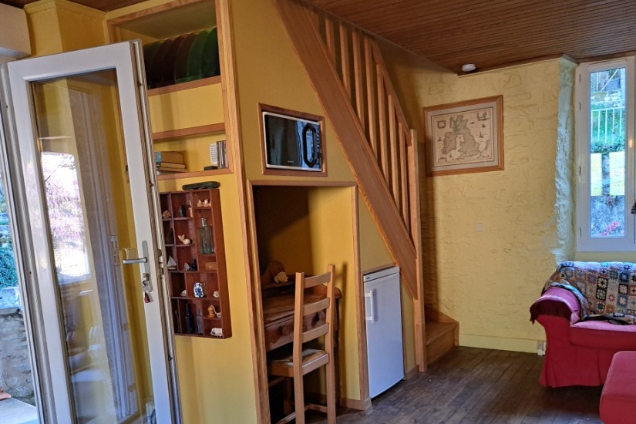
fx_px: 548
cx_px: 348
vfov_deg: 41.9
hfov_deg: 60.2
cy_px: 276
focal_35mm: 31
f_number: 1.8
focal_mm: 5.23
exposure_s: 1/50
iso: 200
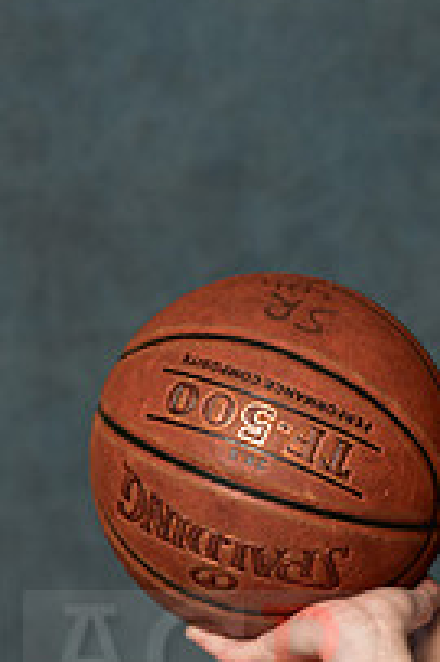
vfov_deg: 5.0
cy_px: 636
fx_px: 7621
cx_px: 605
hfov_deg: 3.3
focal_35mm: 415
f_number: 4.5
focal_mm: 145
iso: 200
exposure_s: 1/200
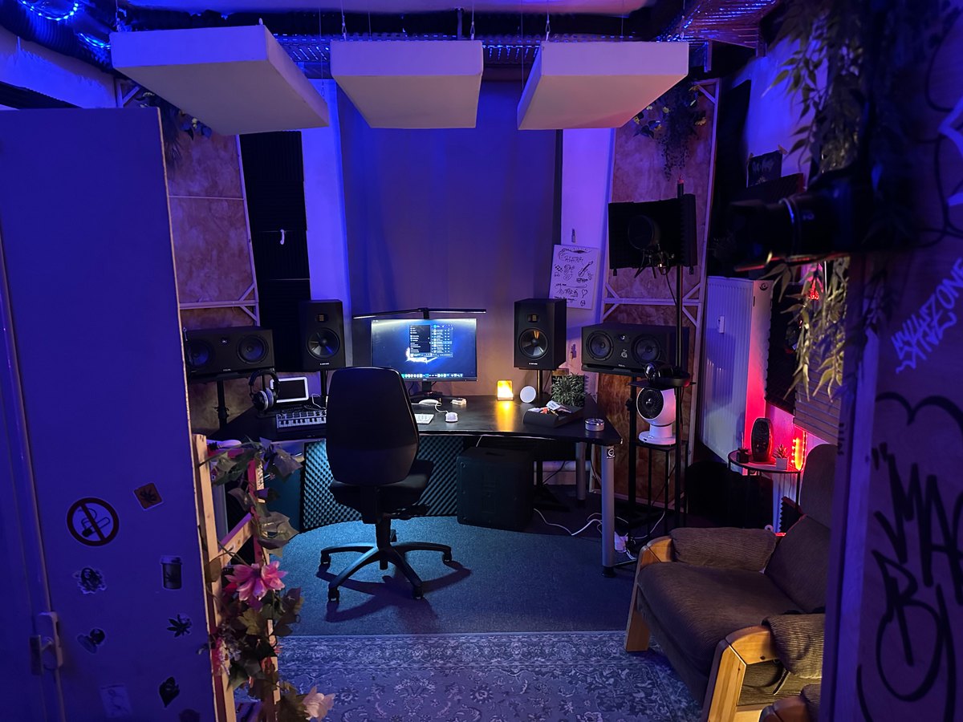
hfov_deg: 71.6
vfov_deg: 56.8
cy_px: 361
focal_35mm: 24
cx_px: 482
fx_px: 668
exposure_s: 1/25
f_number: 1.78
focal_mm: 6.86
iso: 1250
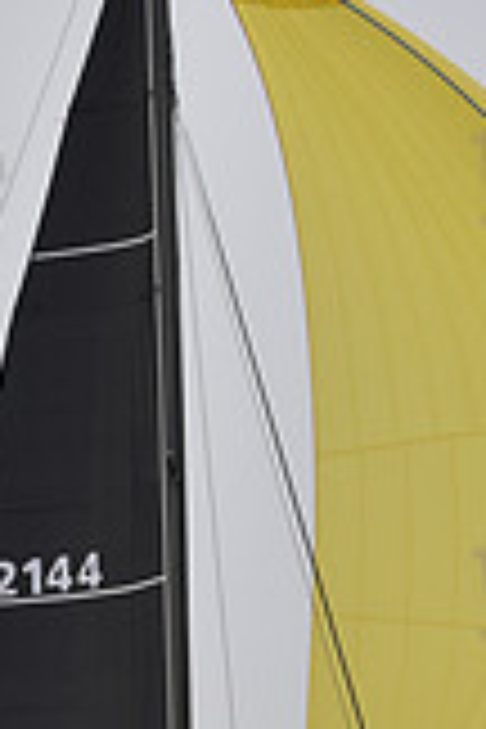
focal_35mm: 251
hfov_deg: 5.5
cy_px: 819
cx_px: 241
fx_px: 5082
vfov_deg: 8.1
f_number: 4.5
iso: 250
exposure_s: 1/640
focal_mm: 70
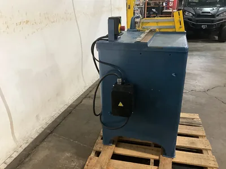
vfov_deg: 48.2
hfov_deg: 61.7
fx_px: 189
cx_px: 113
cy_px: 84
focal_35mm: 29
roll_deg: +1.3
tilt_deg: -23.5
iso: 320
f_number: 1.8
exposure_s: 1/51
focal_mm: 3
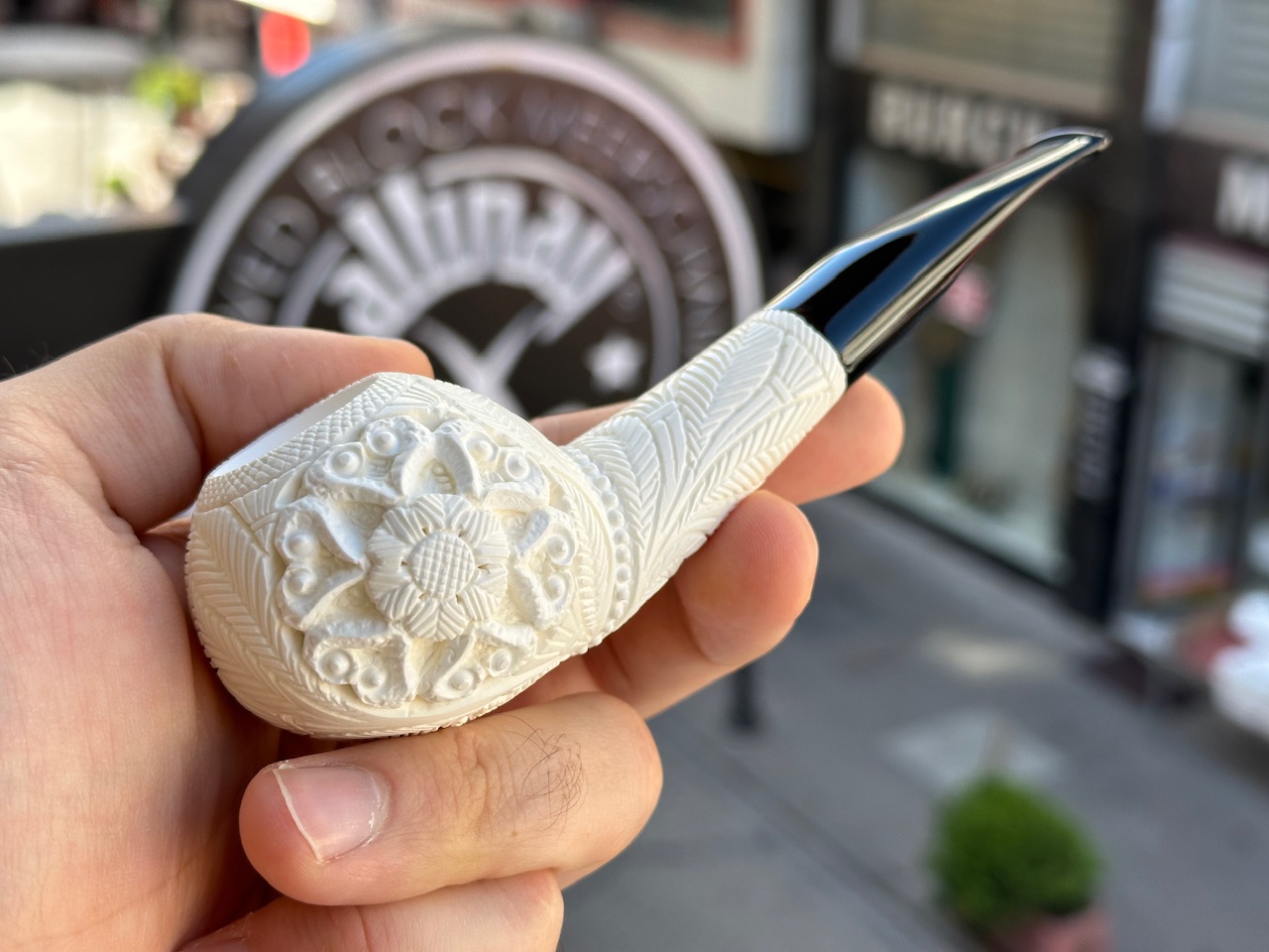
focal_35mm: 48
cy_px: 476
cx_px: 634
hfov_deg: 39.7
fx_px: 1760
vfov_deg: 30.3
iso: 64
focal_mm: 6.86
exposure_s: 1/543
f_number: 1.78
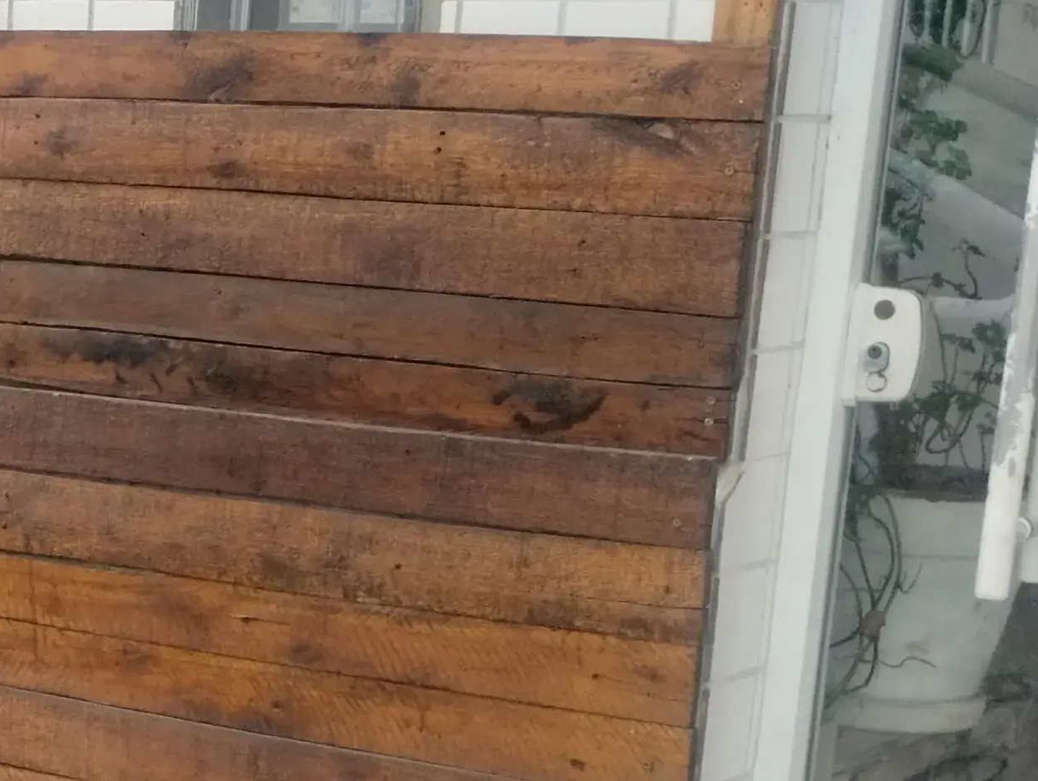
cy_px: 663
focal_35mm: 92
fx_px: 2762
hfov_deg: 19.2
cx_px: -424
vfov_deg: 16.0
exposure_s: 1/120
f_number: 1.8
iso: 422
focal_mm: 4.27
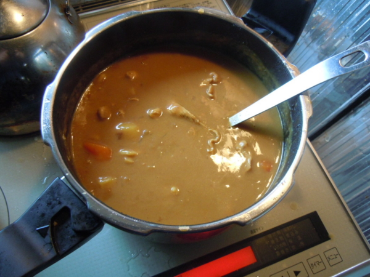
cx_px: 185
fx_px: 321
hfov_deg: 60.0
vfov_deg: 46.8
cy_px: 138
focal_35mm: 30
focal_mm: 5.4
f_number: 3.5
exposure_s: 1/20
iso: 400
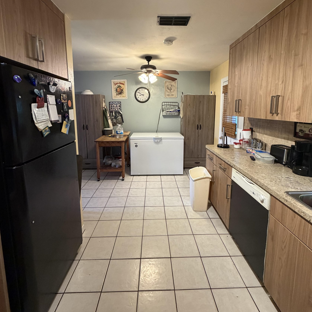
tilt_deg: -5.4
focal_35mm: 17
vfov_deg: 83.3
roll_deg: +1.0
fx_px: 173
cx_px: 158
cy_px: 130
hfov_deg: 84.0
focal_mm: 2.22
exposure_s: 1/60
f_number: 2.2
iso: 400
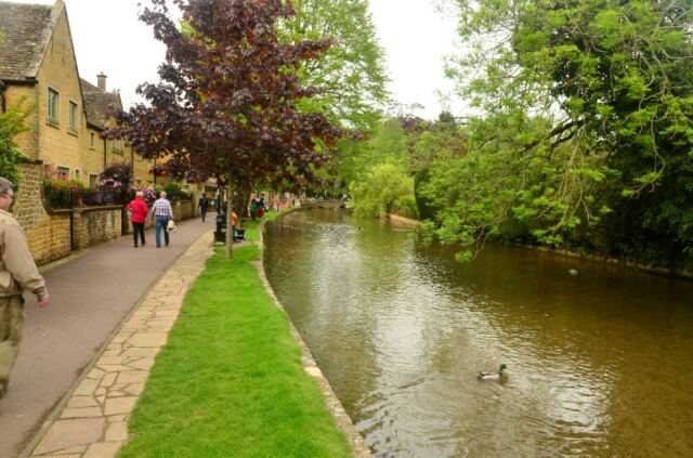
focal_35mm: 27
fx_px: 518
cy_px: 229
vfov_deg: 47.7
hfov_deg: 67.5
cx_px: 346
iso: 200
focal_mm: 18
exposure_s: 1/40
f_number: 18
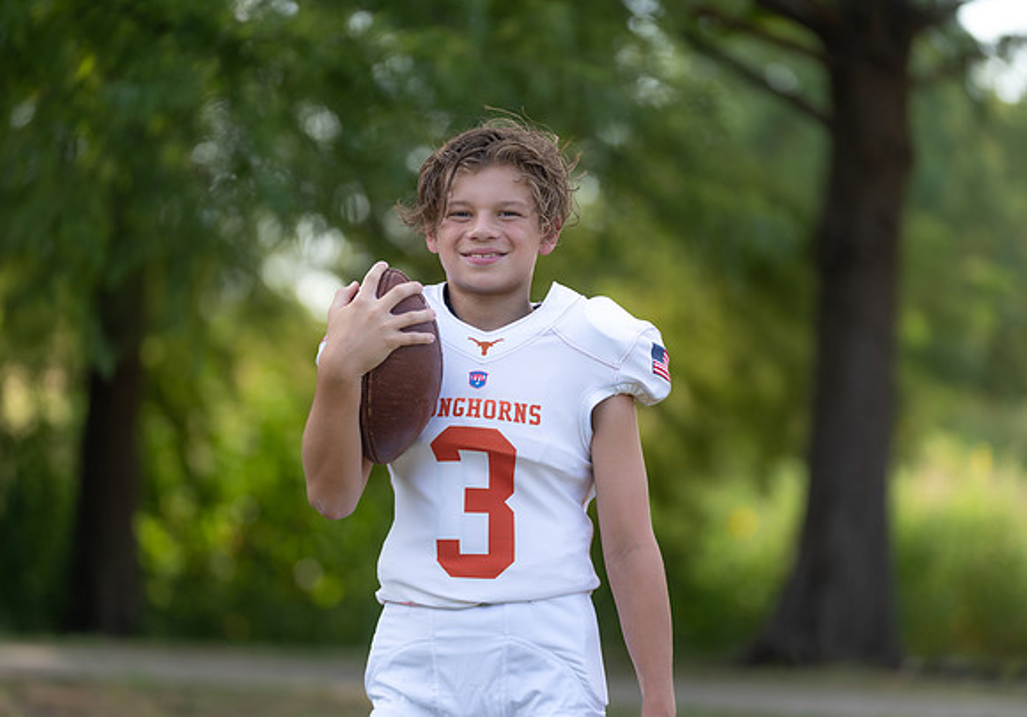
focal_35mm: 162
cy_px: 404
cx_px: 513
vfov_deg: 8.7
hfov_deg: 12.5
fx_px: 4691
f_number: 2.8
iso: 100
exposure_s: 1/400
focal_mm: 138
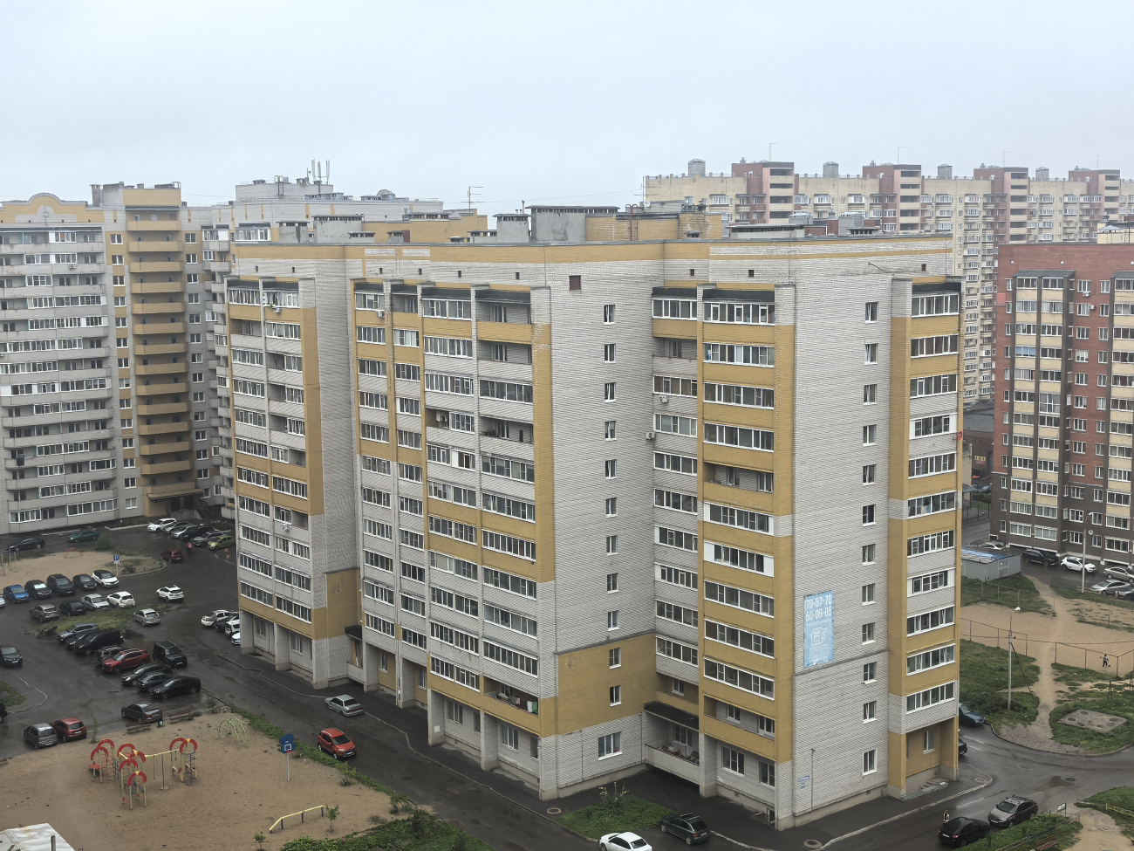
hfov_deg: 42.9
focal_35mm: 44
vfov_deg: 32.9
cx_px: 567
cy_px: 426
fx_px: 1441
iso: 50
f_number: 2
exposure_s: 1/656
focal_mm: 6.98
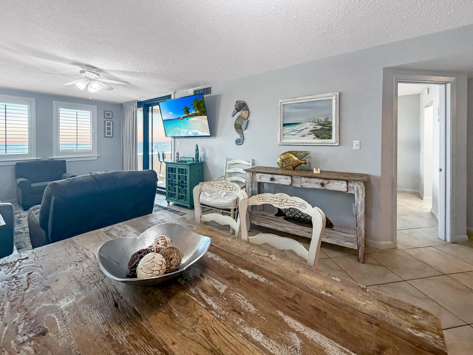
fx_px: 191
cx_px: 236
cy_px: 178
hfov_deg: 102.1
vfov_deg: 85.7
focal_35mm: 14
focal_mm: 2.22
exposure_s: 1/120
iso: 250
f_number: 2.2
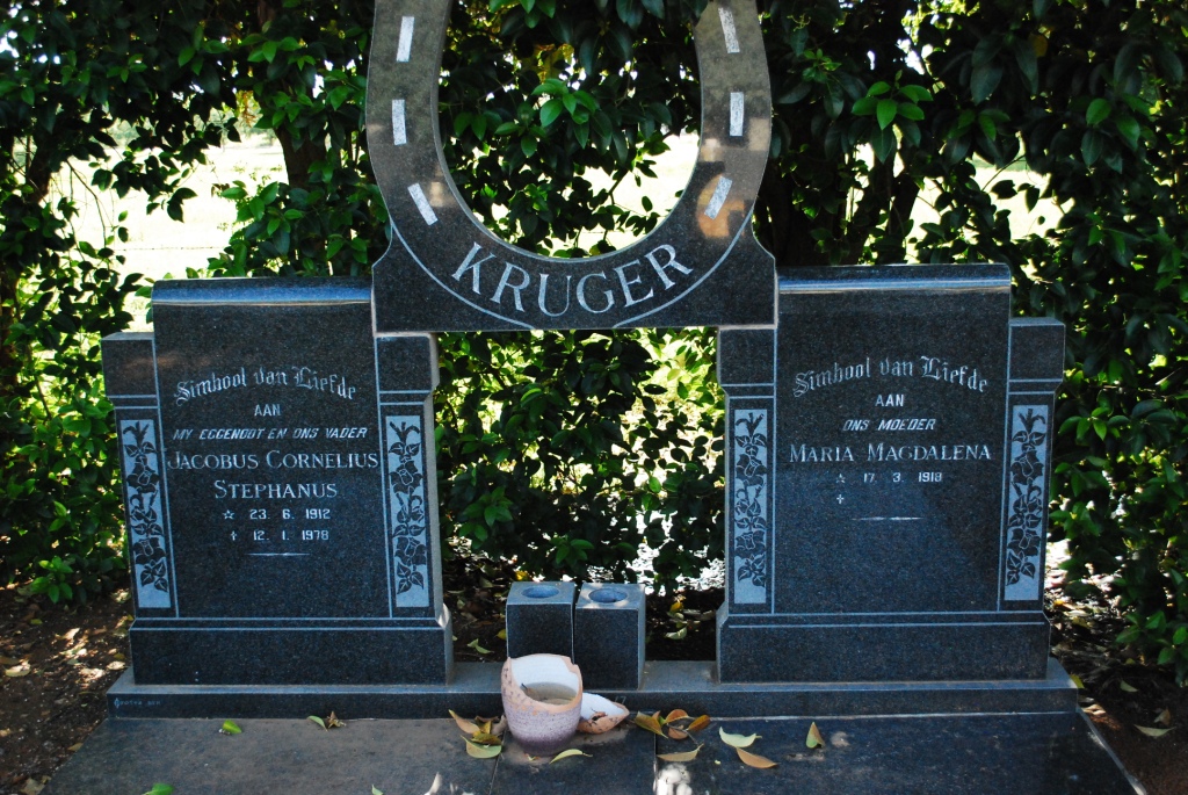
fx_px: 1288
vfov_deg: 34.3
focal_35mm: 39
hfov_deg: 49.5
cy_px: 398
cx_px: 594
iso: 1600
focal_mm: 26
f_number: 4.5
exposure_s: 1/800
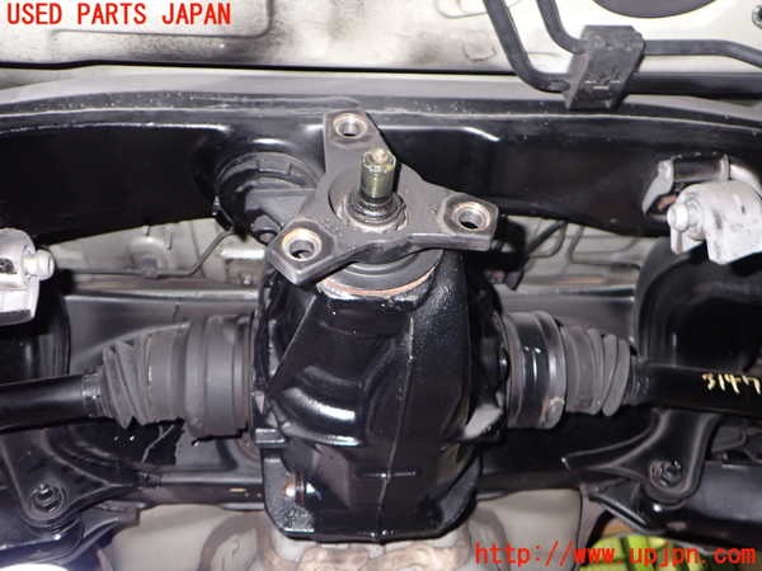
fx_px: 660
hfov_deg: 60.0
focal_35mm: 30
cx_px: 381
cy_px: 286
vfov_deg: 46.8
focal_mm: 5.4
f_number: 2.3
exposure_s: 1/30
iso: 320
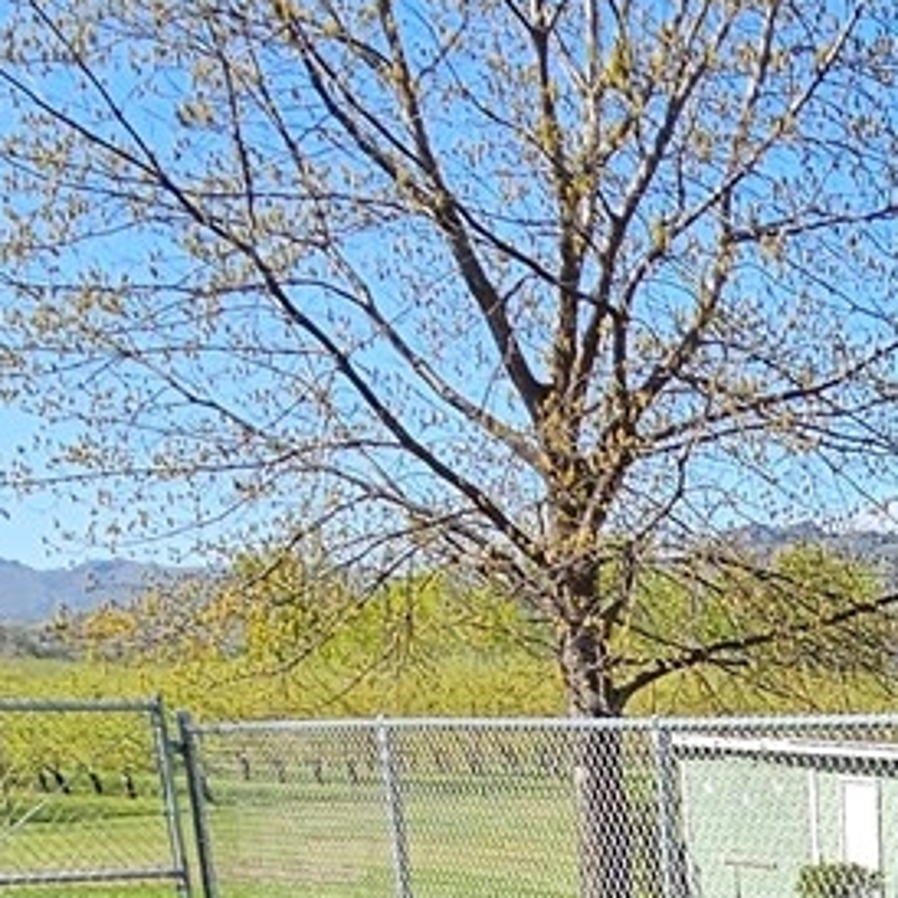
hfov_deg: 21.6
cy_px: 1393
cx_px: 1344
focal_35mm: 67
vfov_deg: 21.2
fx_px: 1966
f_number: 2.2
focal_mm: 2.2
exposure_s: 1/1151
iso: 50
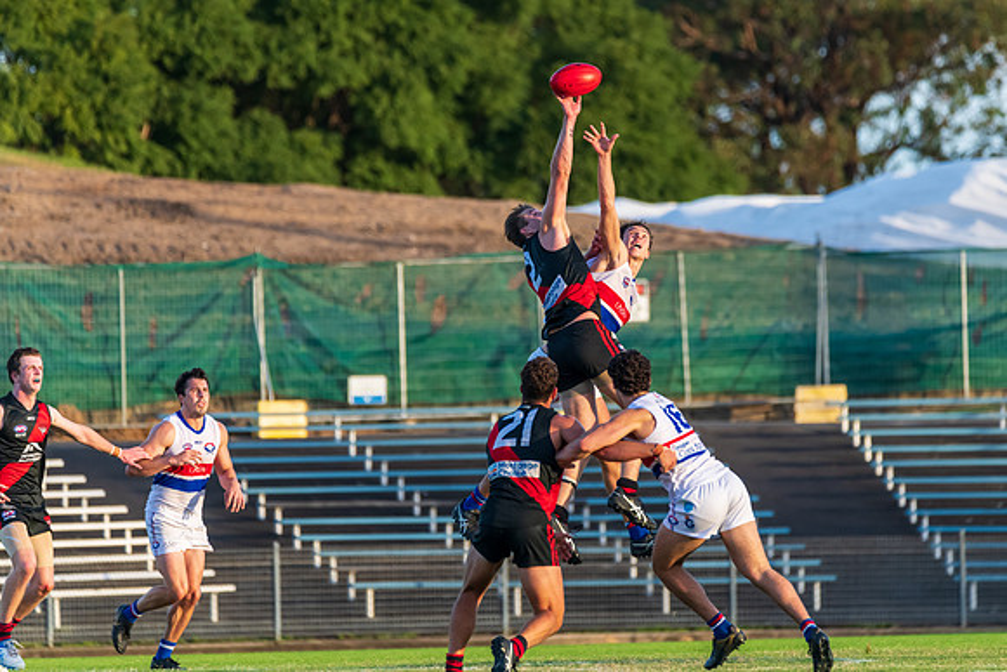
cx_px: 570
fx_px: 14252
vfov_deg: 2.7
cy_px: 292
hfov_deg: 4.0
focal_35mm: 509
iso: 1000
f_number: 6
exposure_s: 1/800
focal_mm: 450
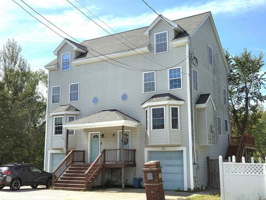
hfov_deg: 44.8
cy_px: 100
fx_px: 323
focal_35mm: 42
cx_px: 133
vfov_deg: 34.3
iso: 25
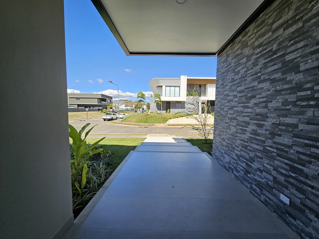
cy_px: 120
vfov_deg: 89.9
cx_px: 160
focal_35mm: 13
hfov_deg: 106.2
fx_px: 120
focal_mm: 2.2
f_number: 2.2
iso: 50
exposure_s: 1/1242
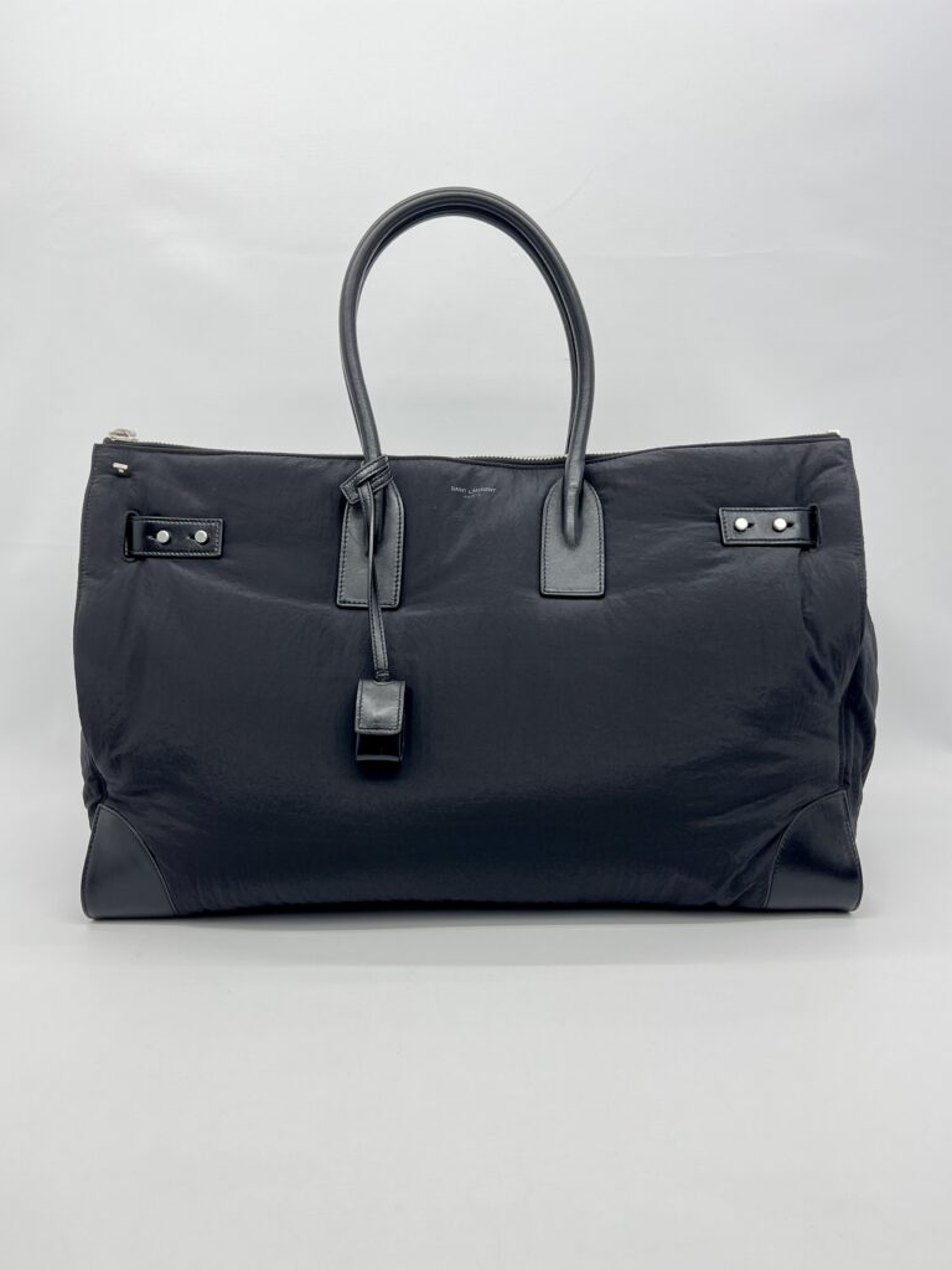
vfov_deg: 67.3
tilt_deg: -11.2
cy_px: 635
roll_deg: +0.3
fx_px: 953
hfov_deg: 53.1
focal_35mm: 26
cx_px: 476
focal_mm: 5.7
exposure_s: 1/127
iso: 32
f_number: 1.5
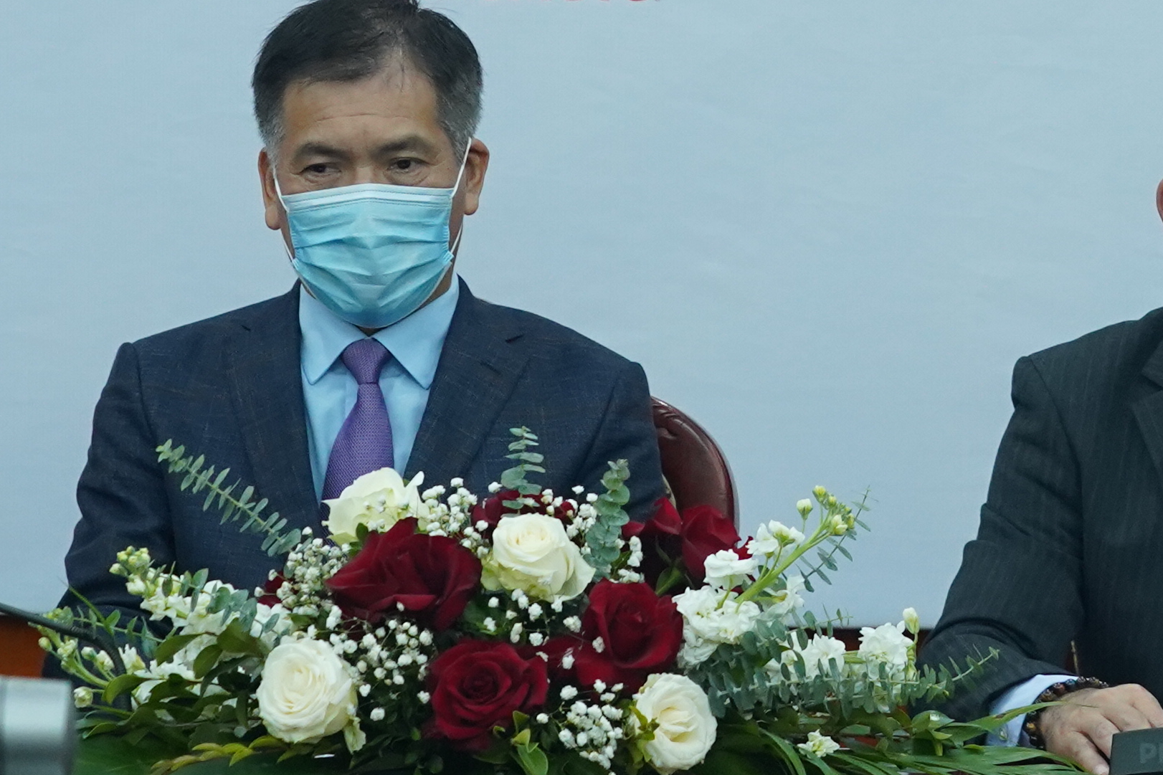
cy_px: -388
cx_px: 1257
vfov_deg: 5.3
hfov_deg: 7.9
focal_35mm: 259
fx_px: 8366
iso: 3200
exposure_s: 1/100
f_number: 5
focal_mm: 70
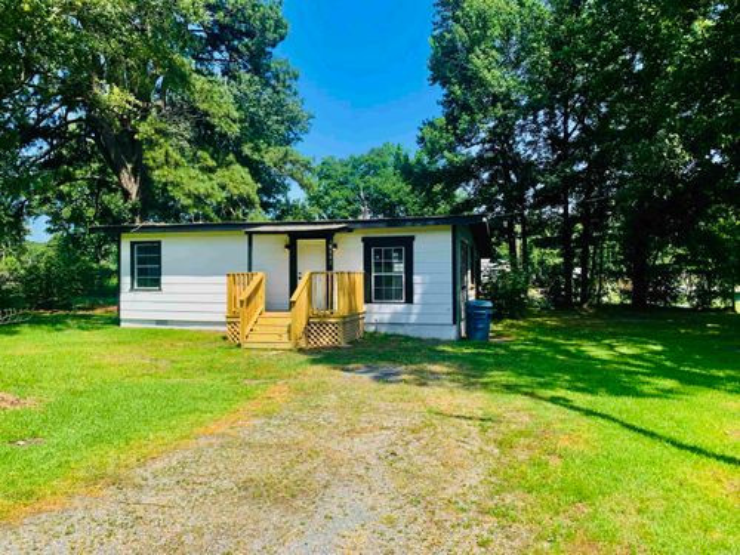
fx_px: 556
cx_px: 370
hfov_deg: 67.3
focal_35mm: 26
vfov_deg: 53.1
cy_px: 278
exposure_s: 1/1176
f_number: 1.8
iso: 25
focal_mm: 4.25
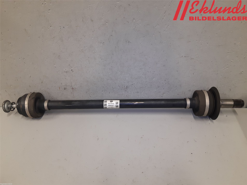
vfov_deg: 53.1
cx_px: 124
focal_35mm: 26
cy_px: 92
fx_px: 186
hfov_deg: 67.3
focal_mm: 3.93
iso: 100
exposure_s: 1/50
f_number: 1.7
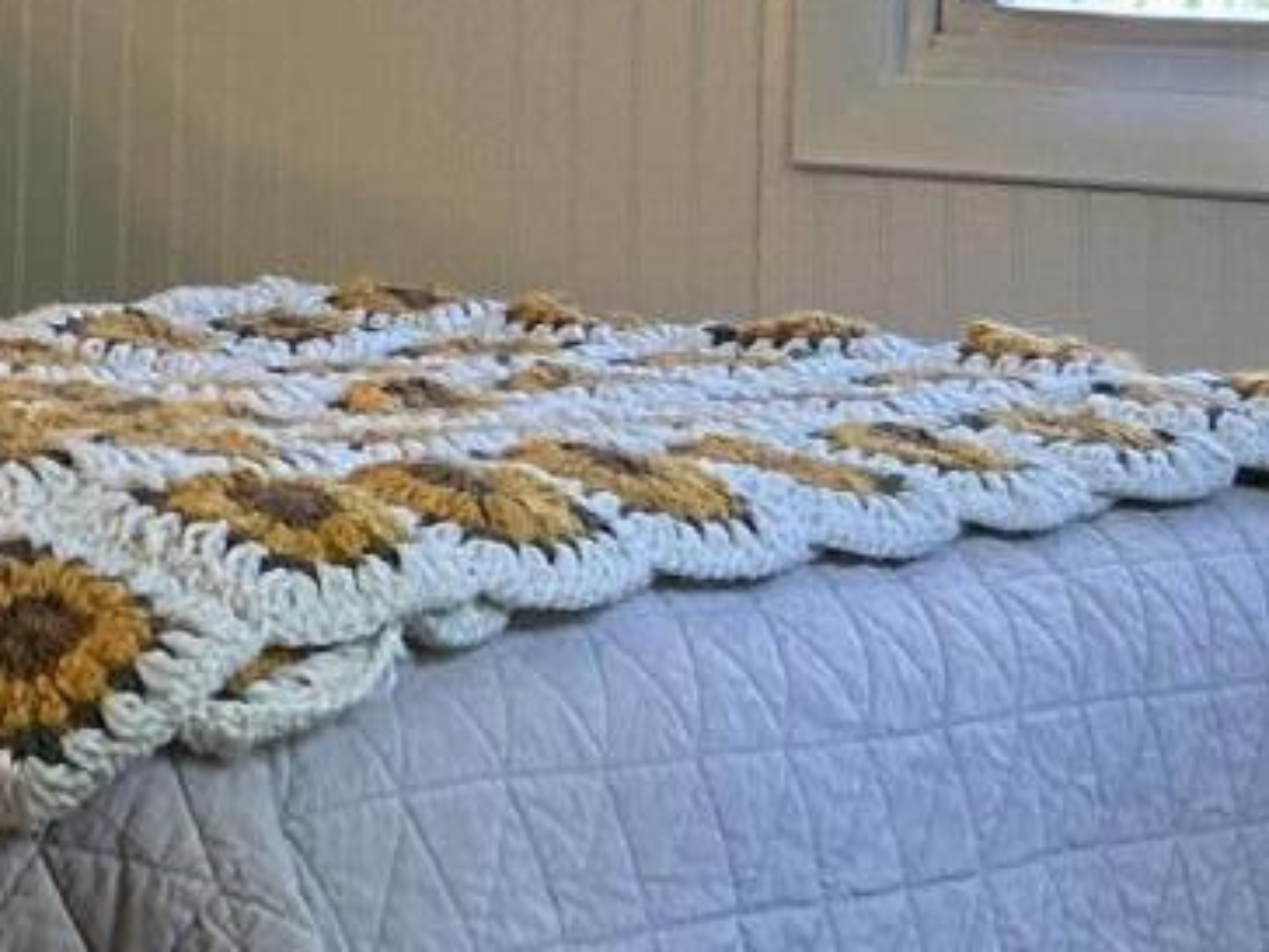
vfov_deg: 10.1
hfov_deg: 13.3
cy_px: -310
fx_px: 5242
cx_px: -359
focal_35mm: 143
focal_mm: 5.7
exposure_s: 1/60
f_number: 1.5
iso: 100
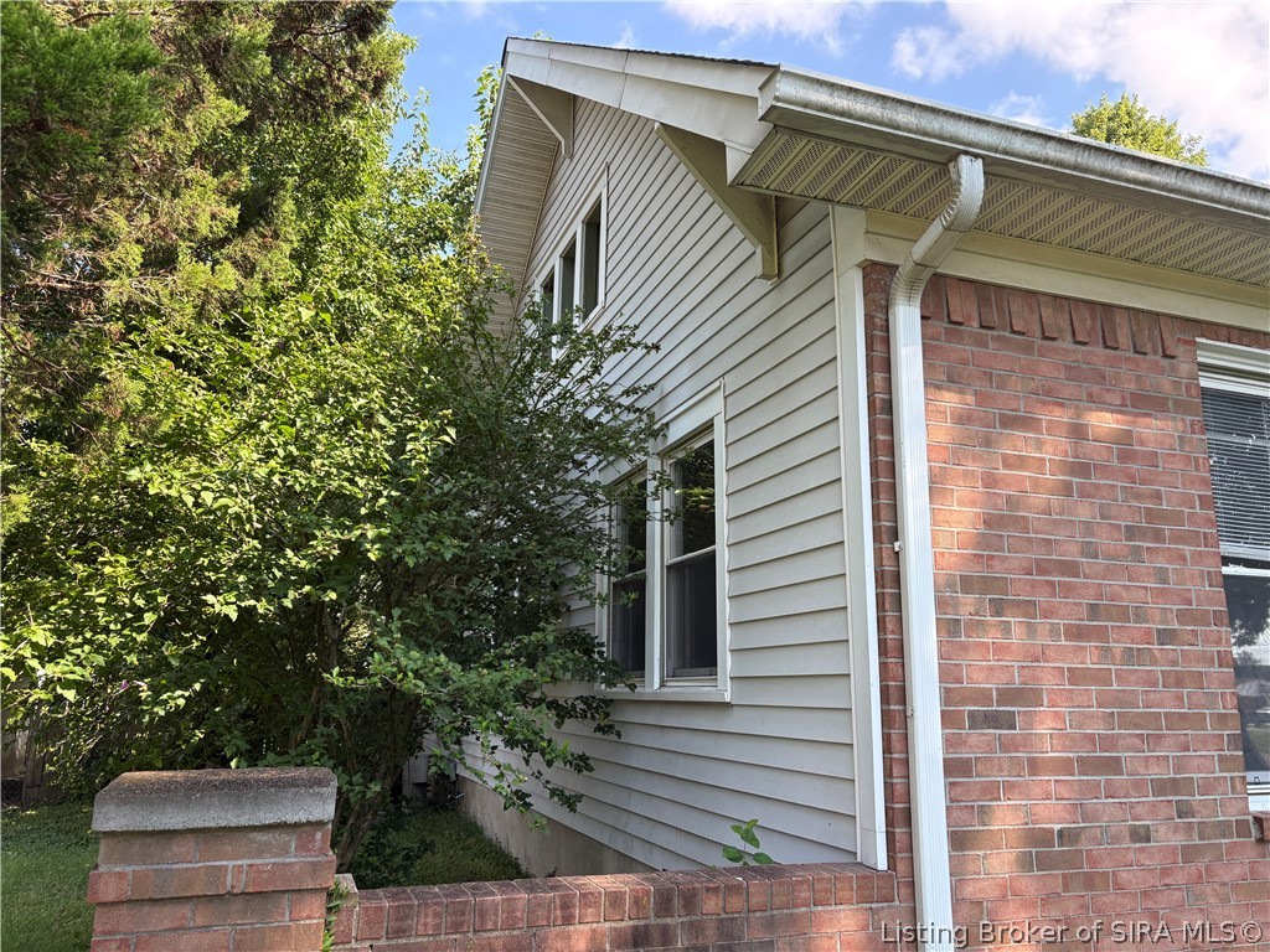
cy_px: 476
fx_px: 954
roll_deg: -0.2
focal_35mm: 26
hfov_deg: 67.3
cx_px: 635
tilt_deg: +12.7
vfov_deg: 53.1
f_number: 1.6
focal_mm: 5.96
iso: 50
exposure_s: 1/459
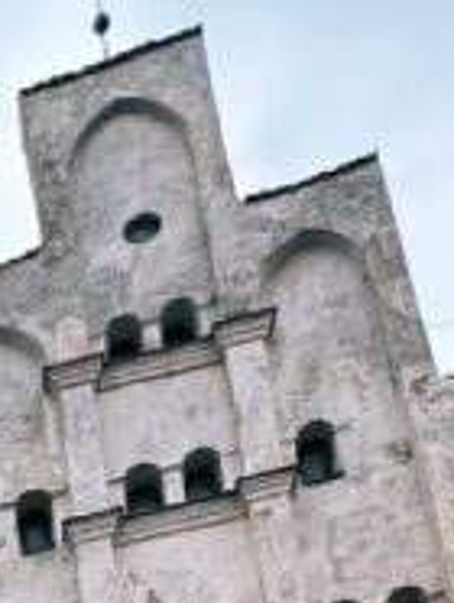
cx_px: -363
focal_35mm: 77
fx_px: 1343
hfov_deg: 16.2
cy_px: 1271
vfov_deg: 17.0
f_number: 2.2
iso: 40
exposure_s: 1/147
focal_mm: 2.22
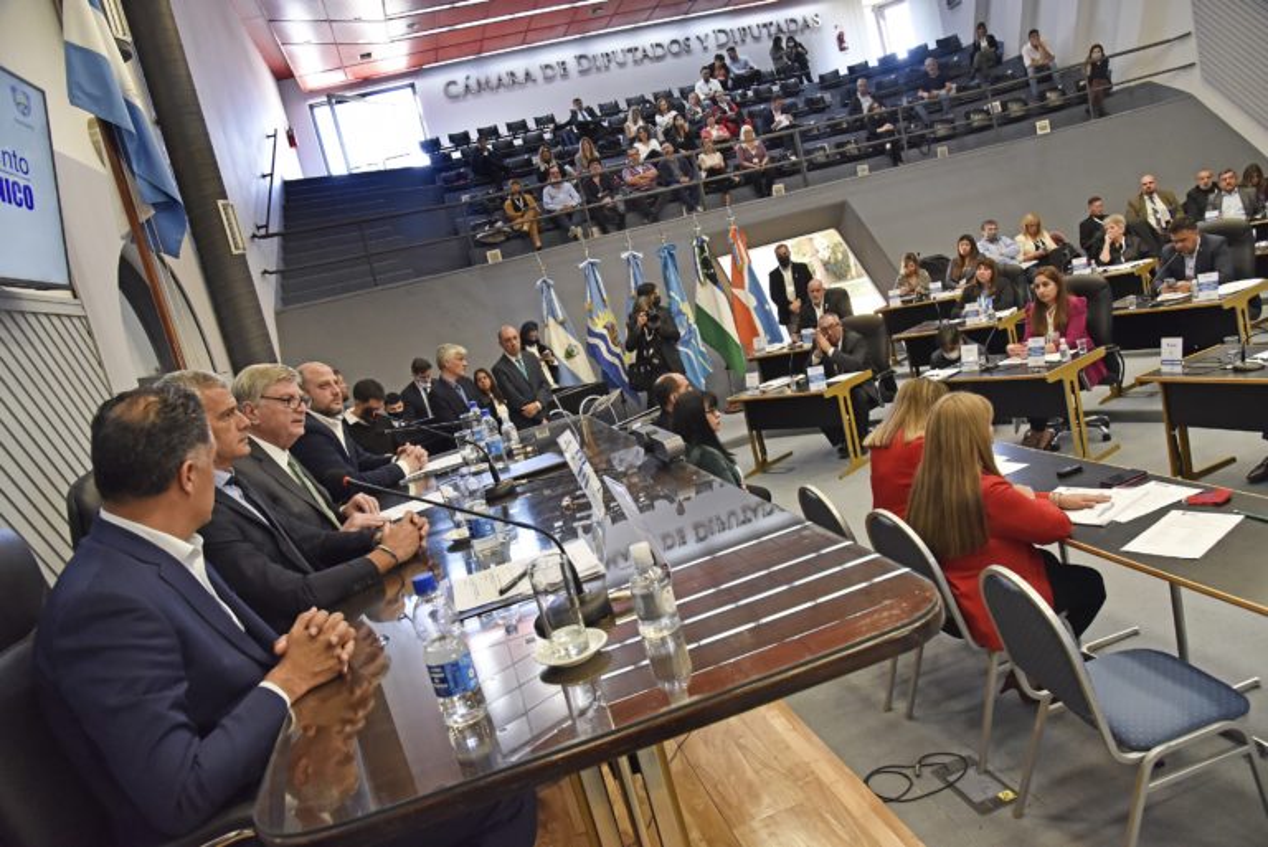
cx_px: 634
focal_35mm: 24
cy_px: 424
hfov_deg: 73.7
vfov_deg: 53.2
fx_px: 846
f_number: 5
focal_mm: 24
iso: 2500
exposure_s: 1/100
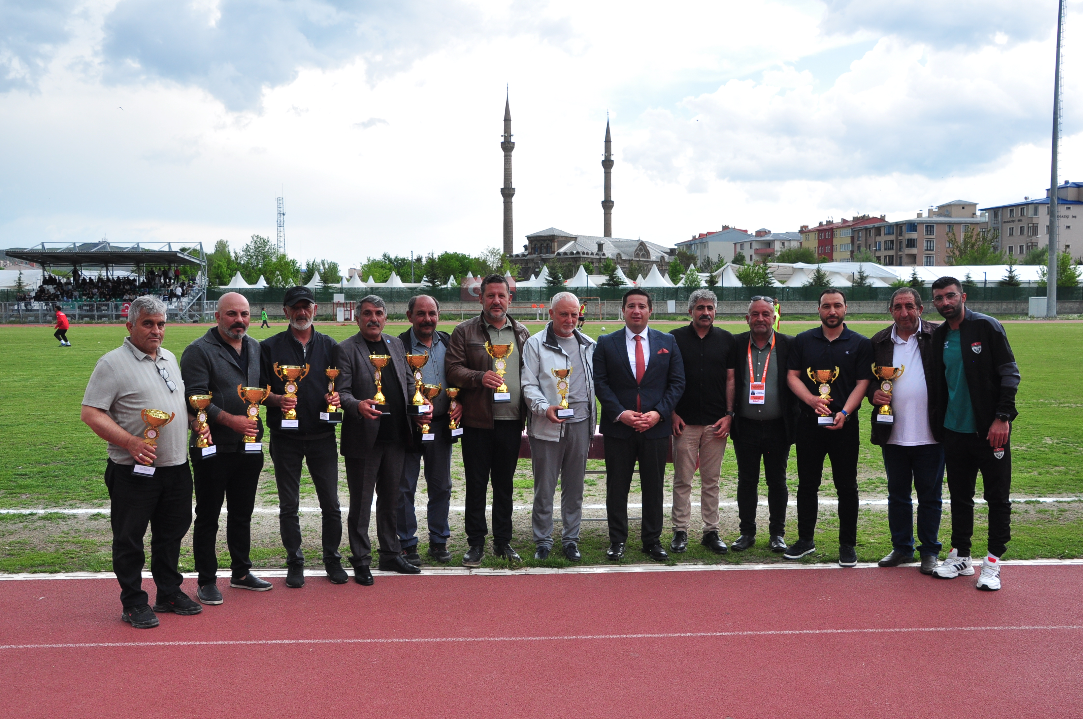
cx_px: 542
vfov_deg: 39.9
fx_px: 992
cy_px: 360
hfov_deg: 57.3
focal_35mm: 33
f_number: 8
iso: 400
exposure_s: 1/250
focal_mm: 22
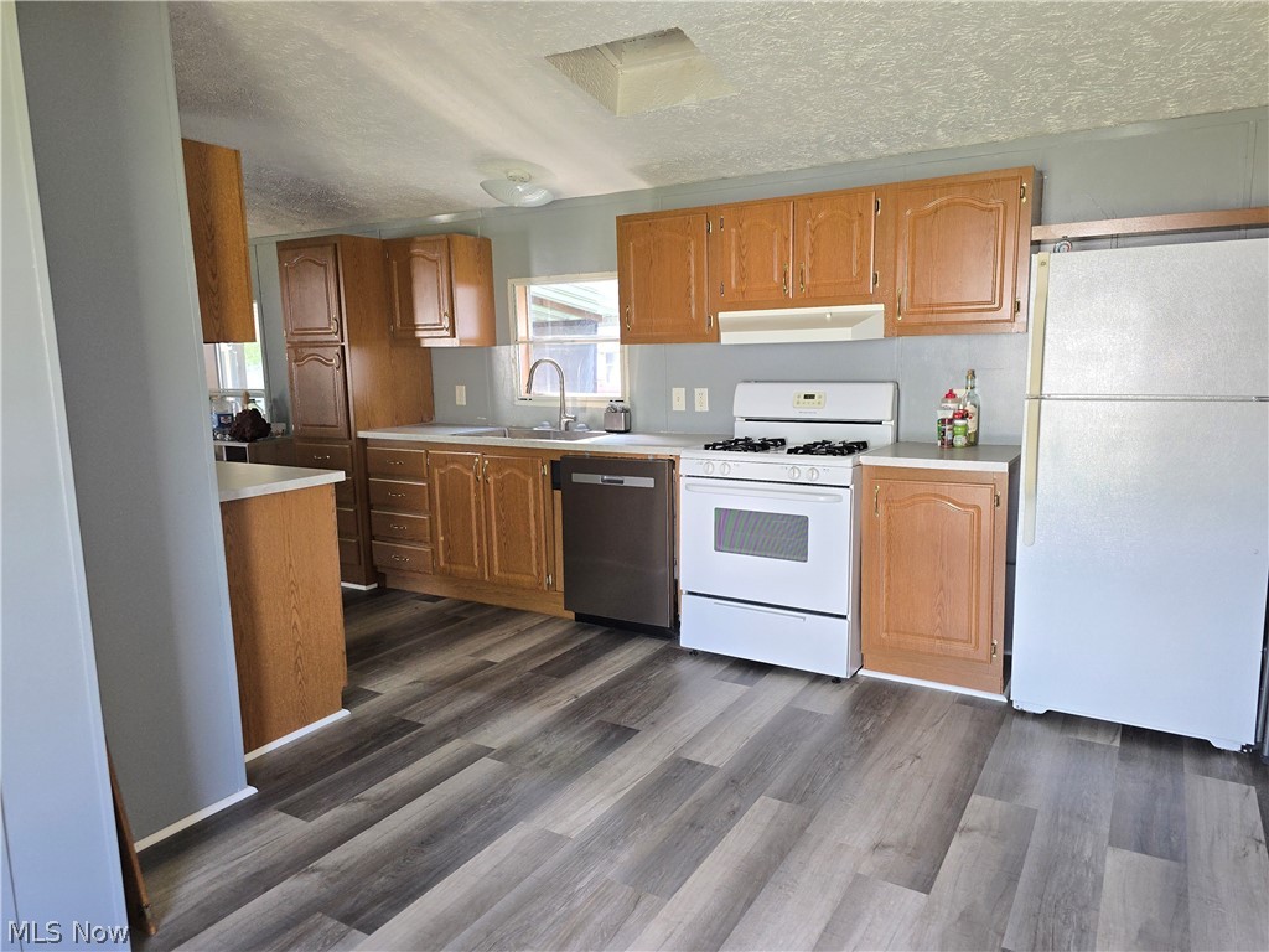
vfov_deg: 58.9
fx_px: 843
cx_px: 634
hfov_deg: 73.9
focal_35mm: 23
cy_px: 476
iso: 125
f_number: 1.7
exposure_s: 1/60
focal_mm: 6.3
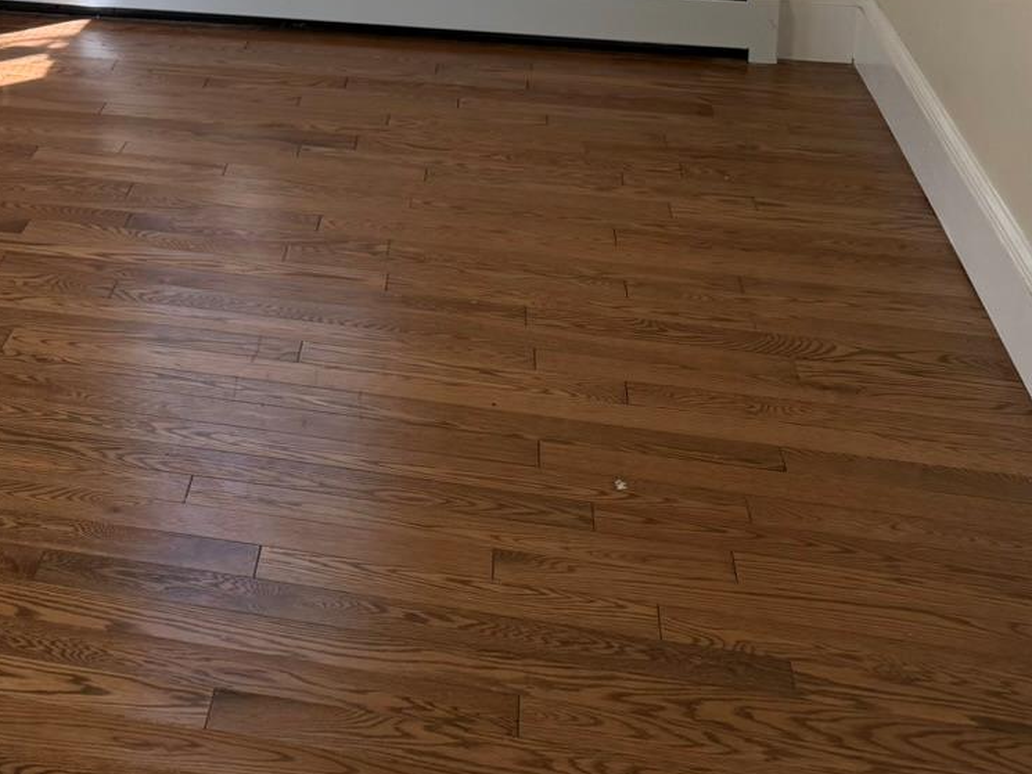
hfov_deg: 27.5
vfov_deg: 21.1
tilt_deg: -13.2
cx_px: -30
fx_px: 1968
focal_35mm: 66
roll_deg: +0.6
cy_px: -80
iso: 160
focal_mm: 6.76
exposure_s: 1/157
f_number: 1.78
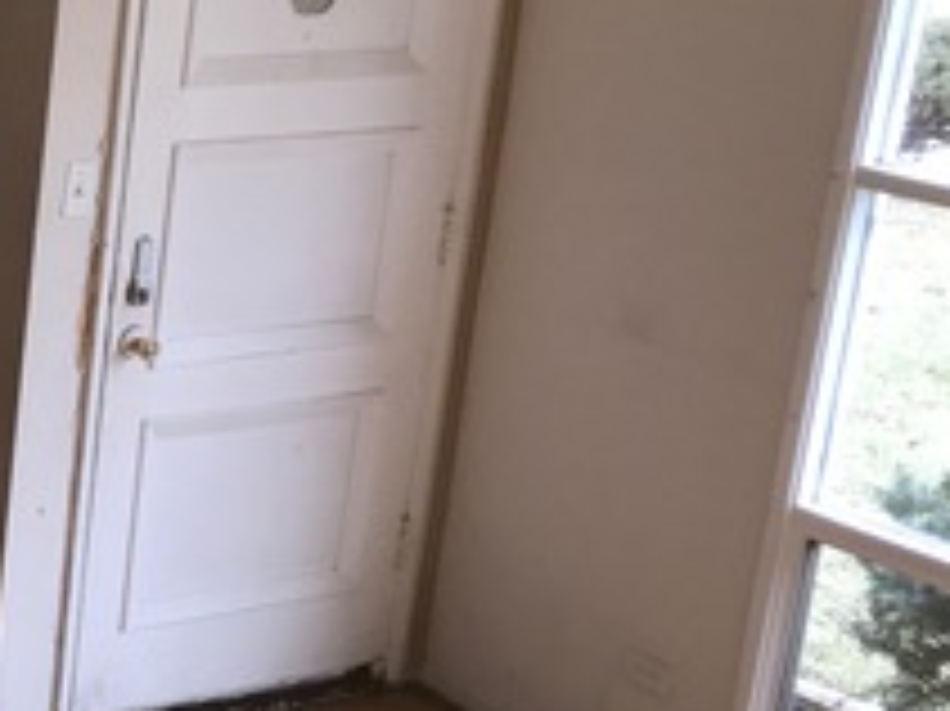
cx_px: -383
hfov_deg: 20.4
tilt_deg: -15.9
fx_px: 2331
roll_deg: -2.0
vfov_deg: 17.3
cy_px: 338
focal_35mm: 85
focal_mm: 3.99
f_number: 1.8
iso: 20
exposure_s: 1/30
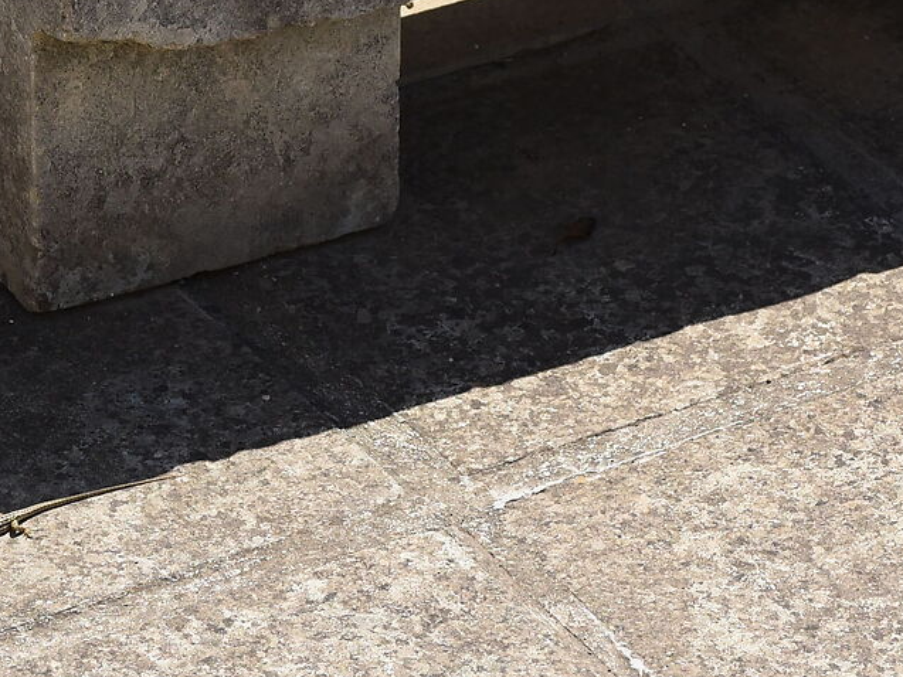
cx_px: 193
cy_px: -93
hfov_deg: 6.4
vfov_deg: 4.8
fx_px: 8036
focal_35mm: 308
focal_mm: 85
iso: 500
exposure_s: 1/4000
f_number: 4.8
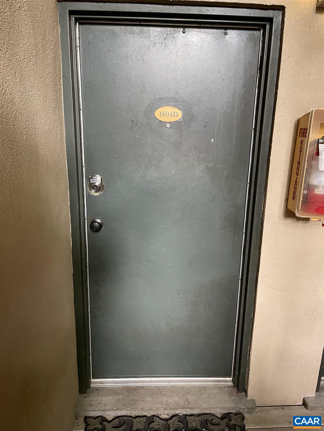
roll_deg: -1.4
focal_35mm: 26
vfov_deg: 67.3
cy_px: 216
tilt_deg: -15.8
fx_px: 324
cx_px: 162
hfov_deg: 53.1
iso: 500
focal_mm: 5.1
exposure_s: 1/60
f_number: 1.6
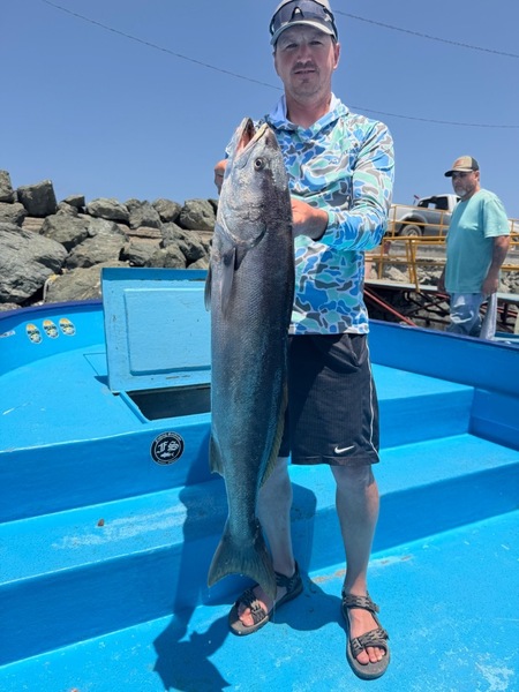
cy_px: 346
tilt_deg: -8.0
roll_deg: -2.2
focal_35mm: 24
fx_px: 480
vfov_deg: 71.6
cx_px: 260
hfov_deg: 56.8
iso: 80
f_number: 1.78
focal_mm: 6.76
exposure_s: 1/5714
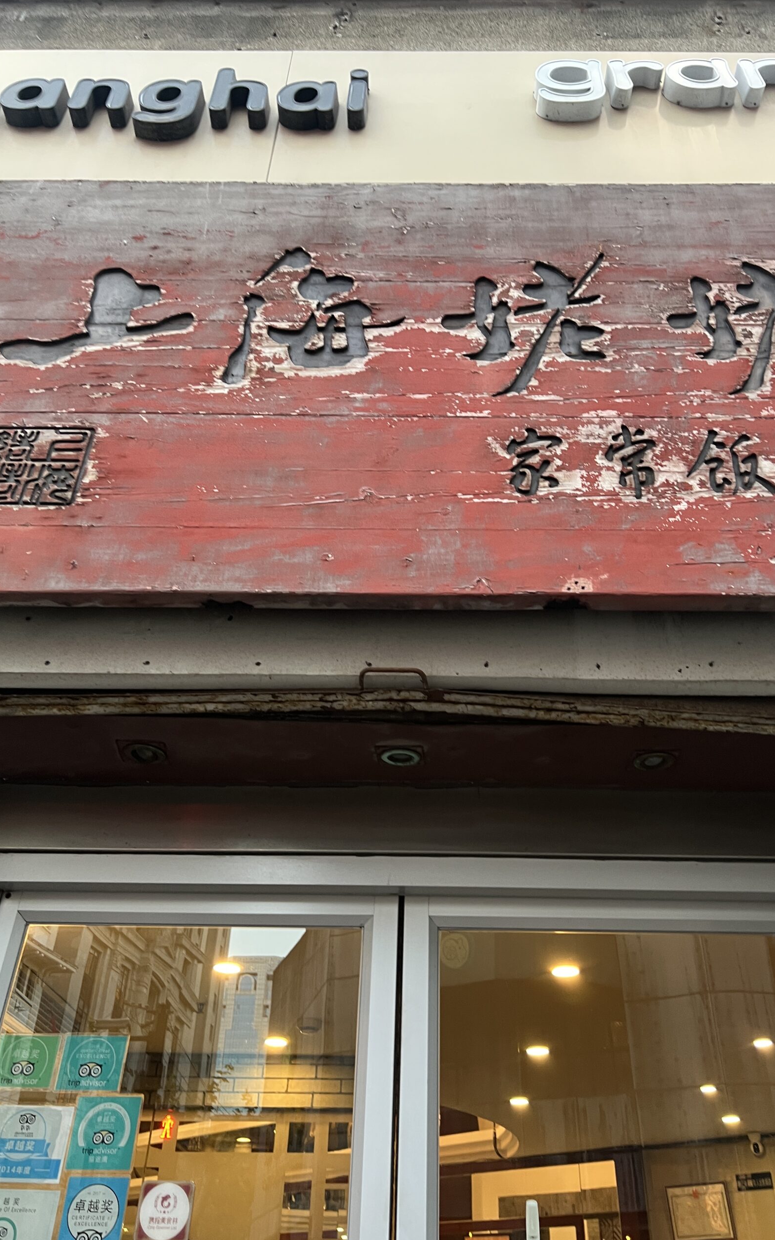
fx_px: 946
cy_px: 618
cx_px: 431
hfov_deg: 44.5
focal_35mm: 28
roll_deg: -2.1
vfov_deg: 66.5
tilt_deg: +38.3
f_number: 1.5
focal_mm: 5.7
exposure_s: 1/50
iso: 160
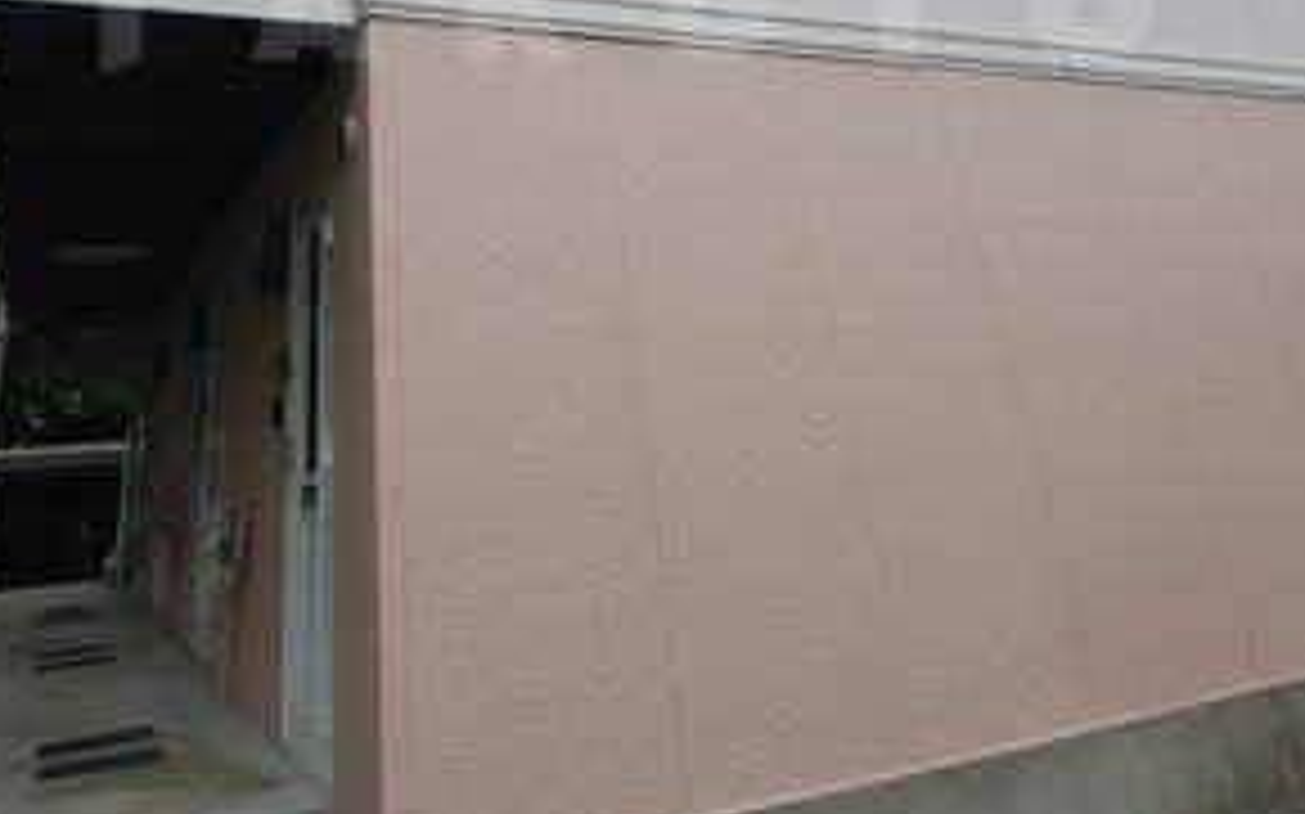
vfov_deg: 40.5
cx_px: 477
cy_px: 9
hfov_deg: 67.2
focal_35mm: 27
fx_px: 960
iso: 180
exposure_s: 1/250
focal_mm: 8
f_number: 10
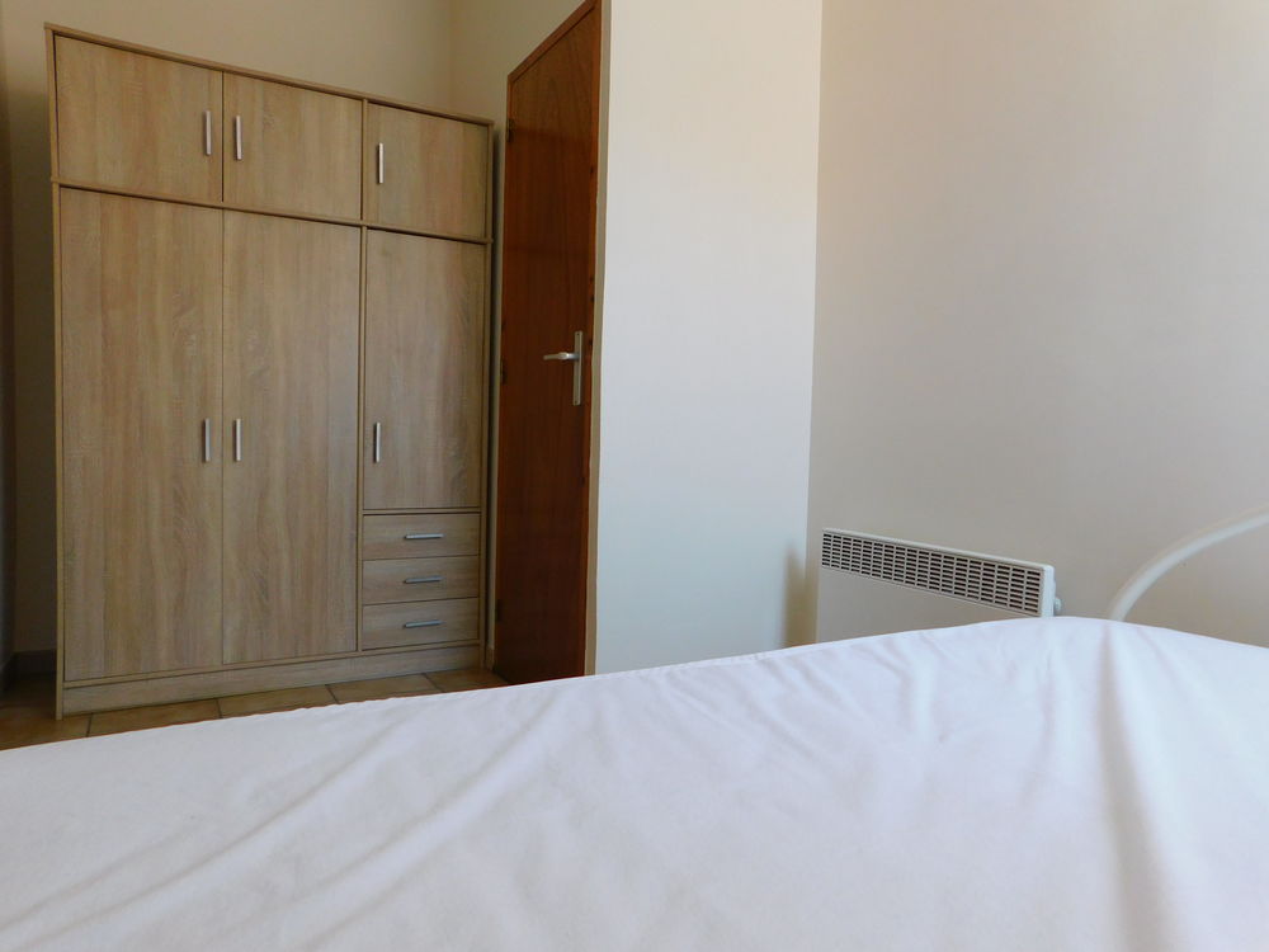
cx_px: 634
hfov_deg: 73.9
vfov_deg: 58.9
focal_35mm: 23
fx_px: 843
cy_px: 476
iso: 220
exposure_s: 1/30
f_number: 3
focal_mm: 4
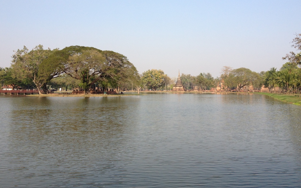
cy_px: 70
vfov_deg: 30.4
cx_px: 160
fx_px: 344
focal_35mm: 42
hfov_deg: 47.2
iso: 50
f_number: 2.4
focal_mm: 4.28
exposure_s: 1/1042
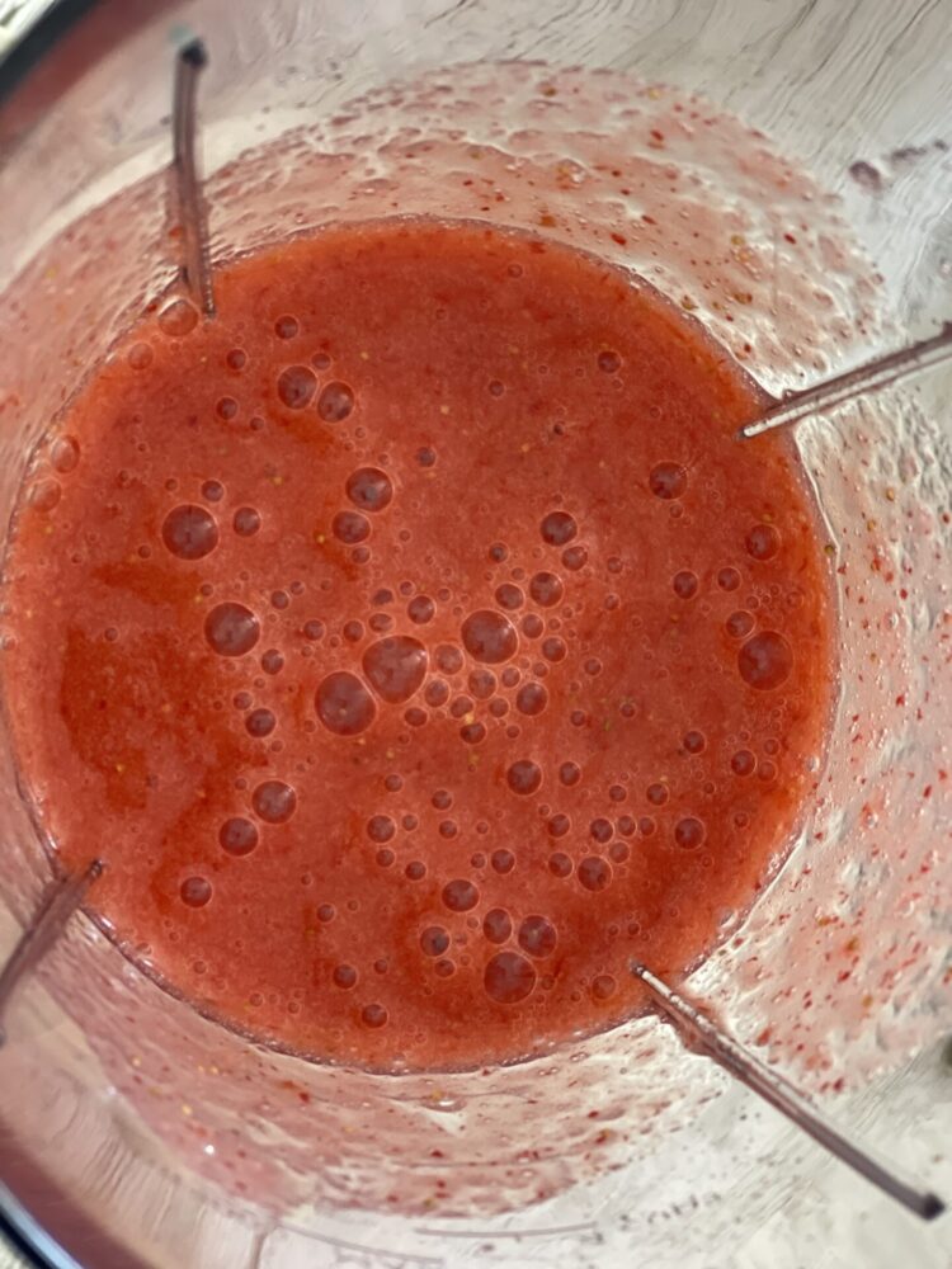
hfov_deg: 22.9
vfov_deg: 30.3
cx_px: 476
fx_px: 2347
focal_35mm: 64
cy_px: 634
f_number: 2.2
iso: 200
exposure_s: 1/40
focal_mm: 7.5
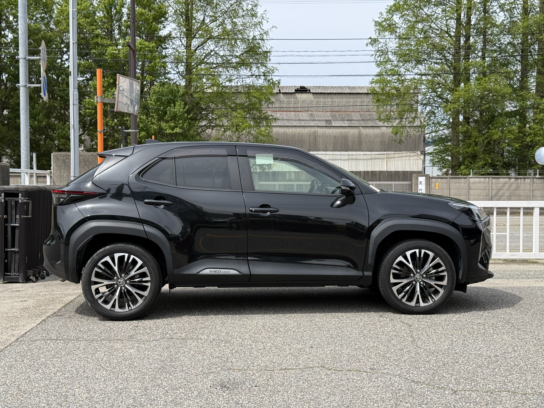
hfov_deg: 39.7
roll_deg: -0.1
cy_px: 204
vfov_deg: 30.3
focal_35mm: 48
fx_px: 754
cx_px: 272
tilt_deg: -1.6
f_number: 1.78
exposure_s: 1/3891
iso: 80
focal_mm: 6.76
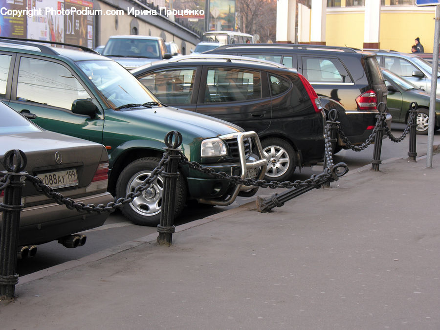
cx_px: 220
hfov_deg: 20.9
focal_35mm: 94
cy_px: 165
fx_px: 1195
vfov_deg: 15.7
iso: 50
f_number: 3.6
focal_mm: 24
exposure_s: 1/24.8
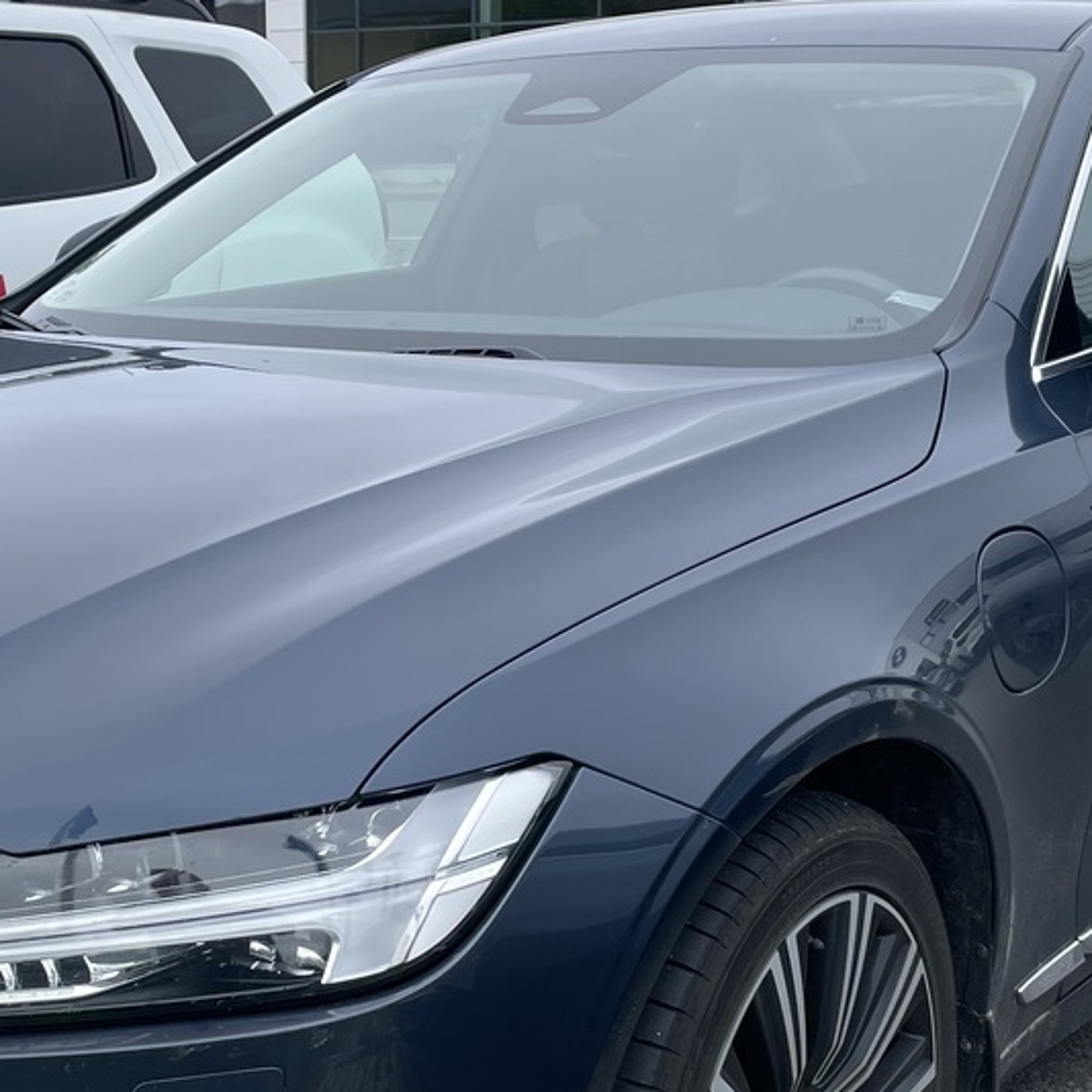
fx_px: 2213
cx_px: 346
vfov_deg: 27.6
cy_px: 679
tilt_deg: -13.8
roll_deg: +1.0
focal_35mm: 62
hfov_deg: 27.5
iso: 32
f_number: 1.6
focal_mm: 4.2
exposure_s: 1/849
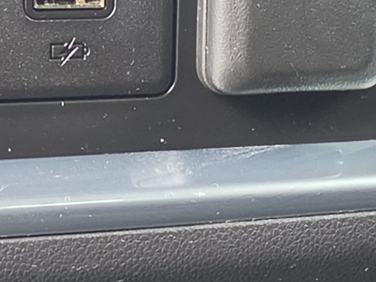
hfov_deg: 11.6
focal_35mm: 169
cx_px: 352
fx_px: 1836
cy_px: 352
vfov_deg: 8.7
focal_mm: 5.4
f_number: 1.8
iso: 640
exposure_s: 1/120
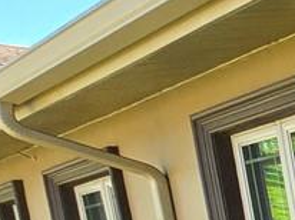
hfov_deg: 9.5
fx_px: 860
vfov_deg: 12.7
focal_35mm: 101
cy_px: 444
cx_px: 1040
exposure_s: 1/457
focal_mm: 2.2
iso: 50
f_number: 2.2
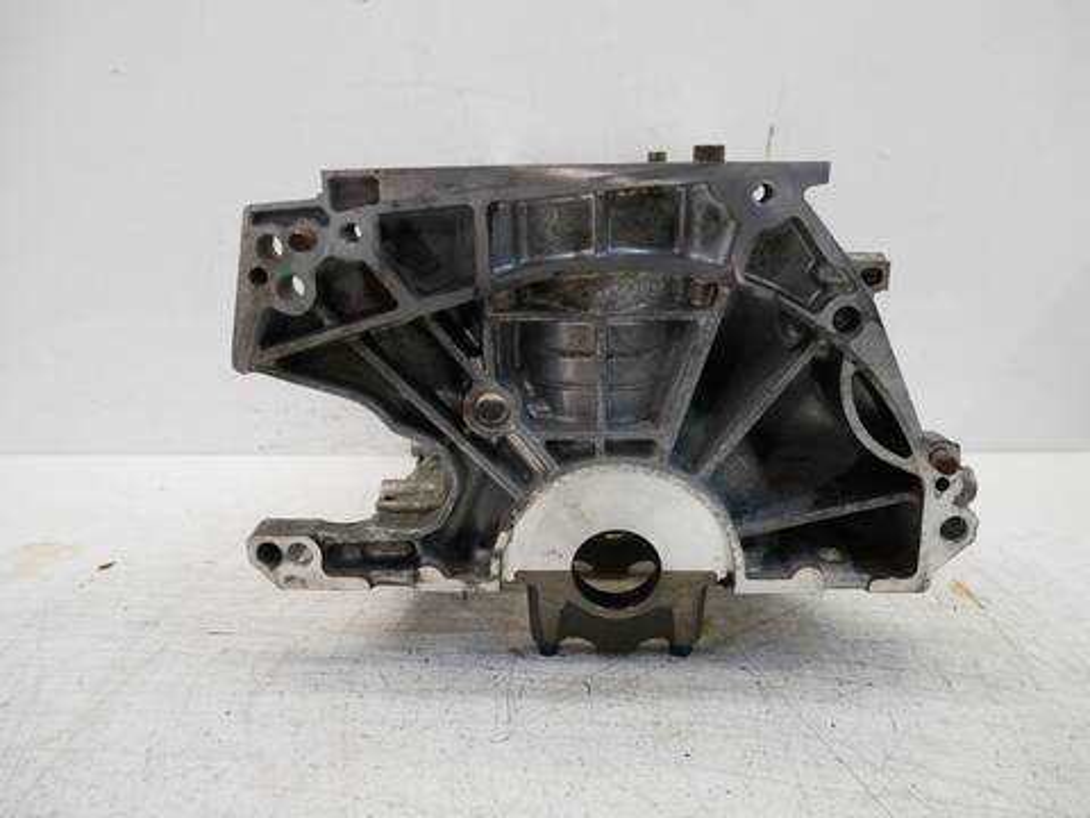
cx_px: 545
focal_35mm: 24
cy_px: 409
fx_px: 756
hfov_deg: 71.6
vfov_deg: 56.8
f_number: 3.5
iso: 400
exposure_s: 1/60
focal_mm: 12
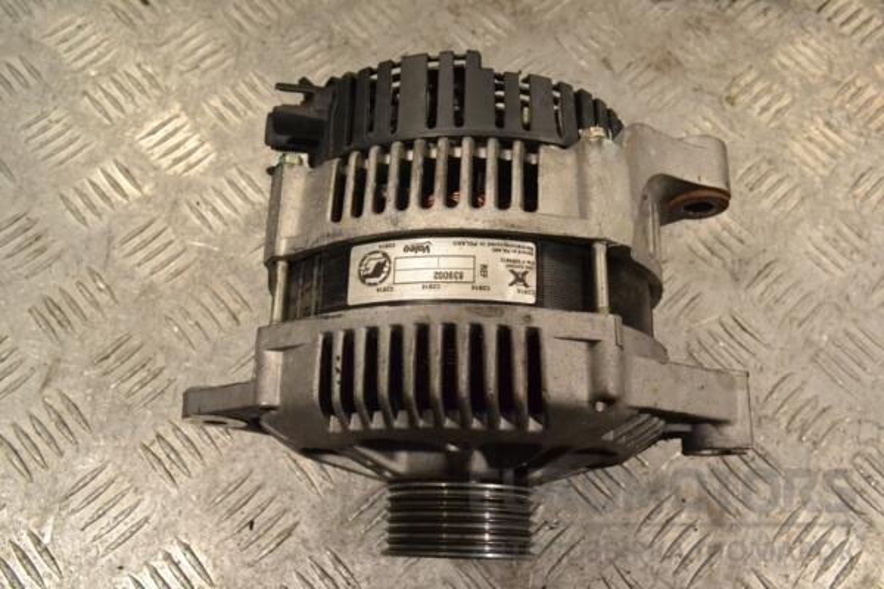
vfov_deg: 40.0
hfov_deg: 57.2
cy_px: 294
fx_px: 810
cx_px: 442
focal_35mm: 33
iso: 3200
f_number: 10
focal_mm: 22
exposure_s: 1/400
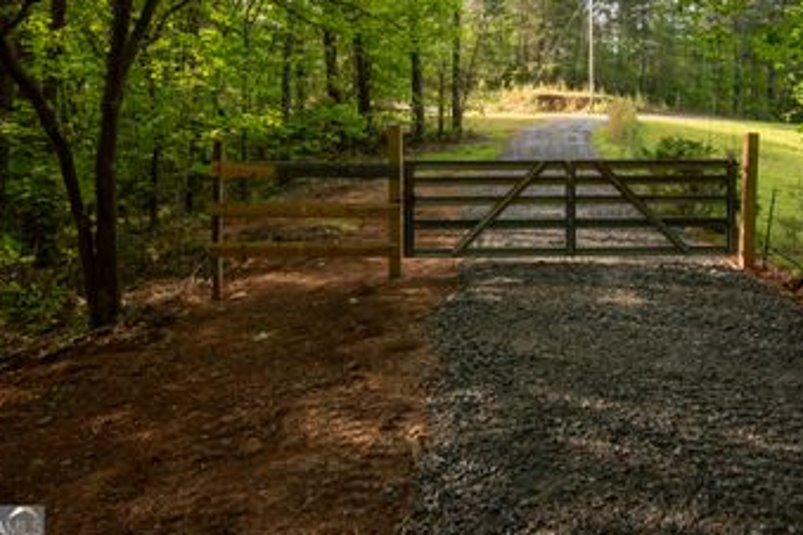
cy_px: 150
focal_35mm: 29
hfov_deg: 62.9
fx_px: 641
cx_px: 519
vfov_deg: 44.2
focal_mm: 13
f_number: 5
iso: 200
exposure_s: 1/100
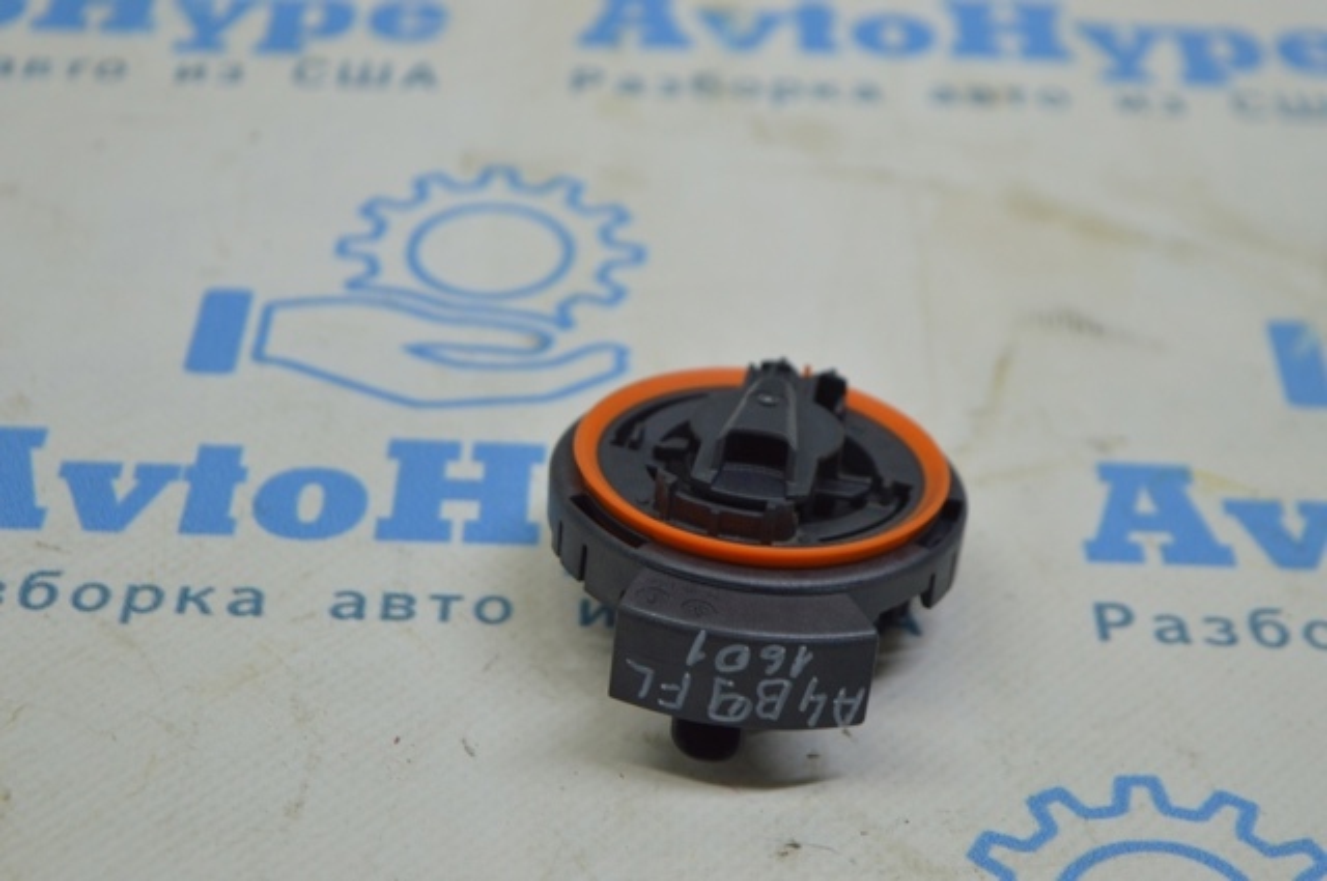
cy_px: 440
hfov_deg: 28.1
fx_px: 2651
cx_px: 664
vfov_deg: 18.9
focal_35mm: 72
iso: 400
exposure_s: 1/40
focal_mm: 48
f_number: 5.6
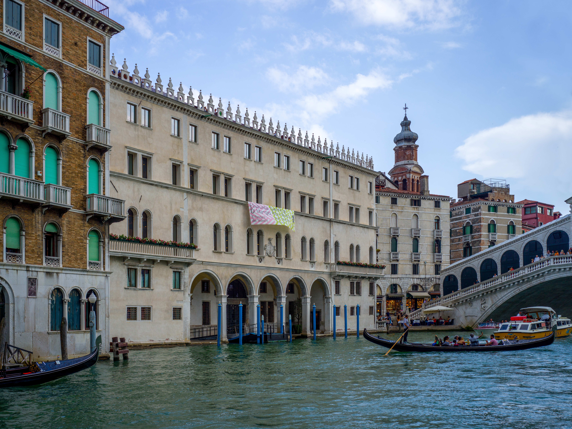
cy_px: 214
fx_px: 578
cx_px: 286
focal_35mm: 35
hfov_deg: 52.6
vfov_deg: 40.7
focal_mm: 45
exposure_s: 1/400
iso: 200
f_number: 8
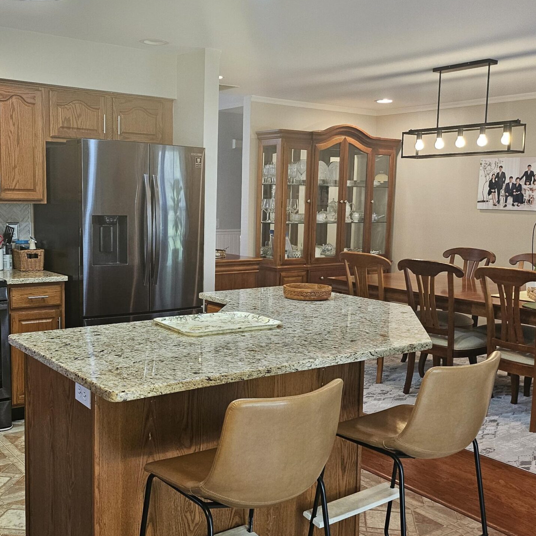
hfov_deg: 43.7
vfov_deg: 43.8
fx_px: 666
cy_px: 283
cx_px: 222
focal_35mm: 38
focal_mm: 5
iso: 160
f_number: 1.8
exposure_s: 1/120
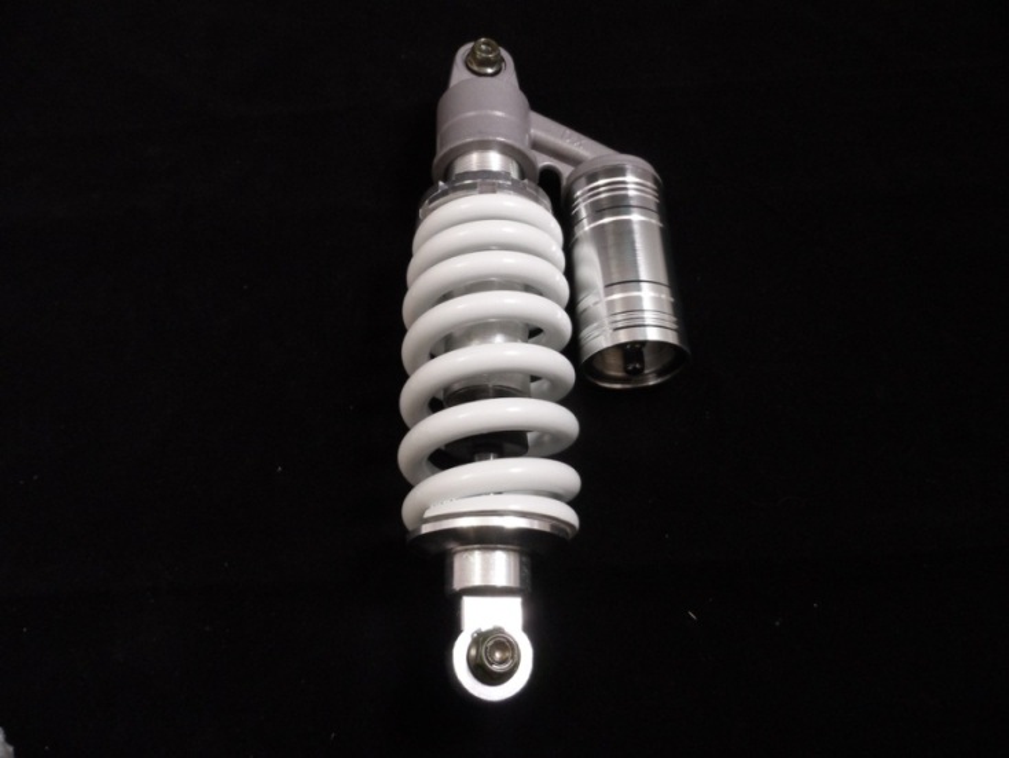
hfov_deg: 71.6
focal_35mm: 24
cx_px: 504
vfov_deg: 56.8
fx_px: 700
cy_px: 379
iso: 240
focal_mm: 4
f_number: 3.2
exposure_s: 1/30
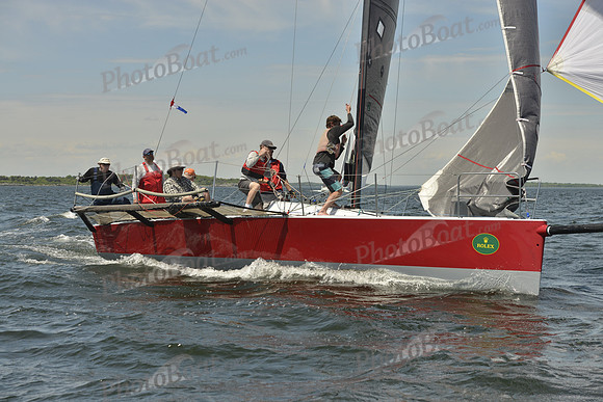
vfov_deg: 19.5
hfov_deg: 28.8
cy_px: 201
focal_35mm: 70
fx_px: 1173
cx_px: 302
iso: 280
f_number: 8
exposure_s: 1/1600
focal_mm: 70
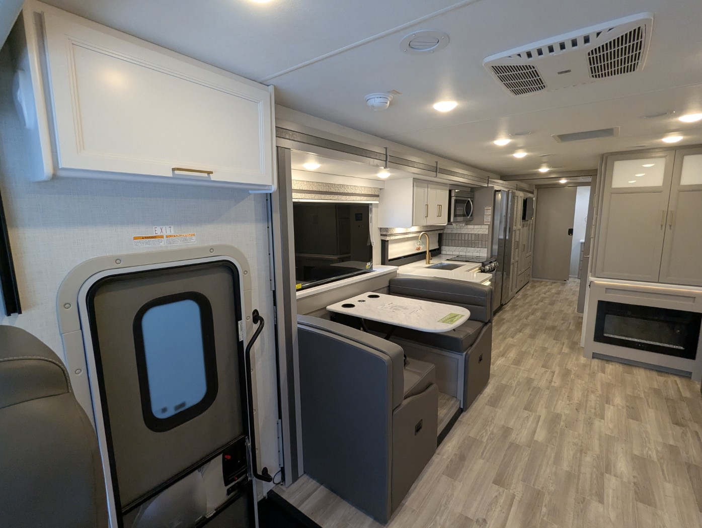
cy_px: 264
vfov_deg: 78.2
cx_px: 351
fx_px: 325
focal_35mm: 16
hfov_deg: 94.4
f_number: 2.2
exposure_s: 1/122
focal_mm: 2.35
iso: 245
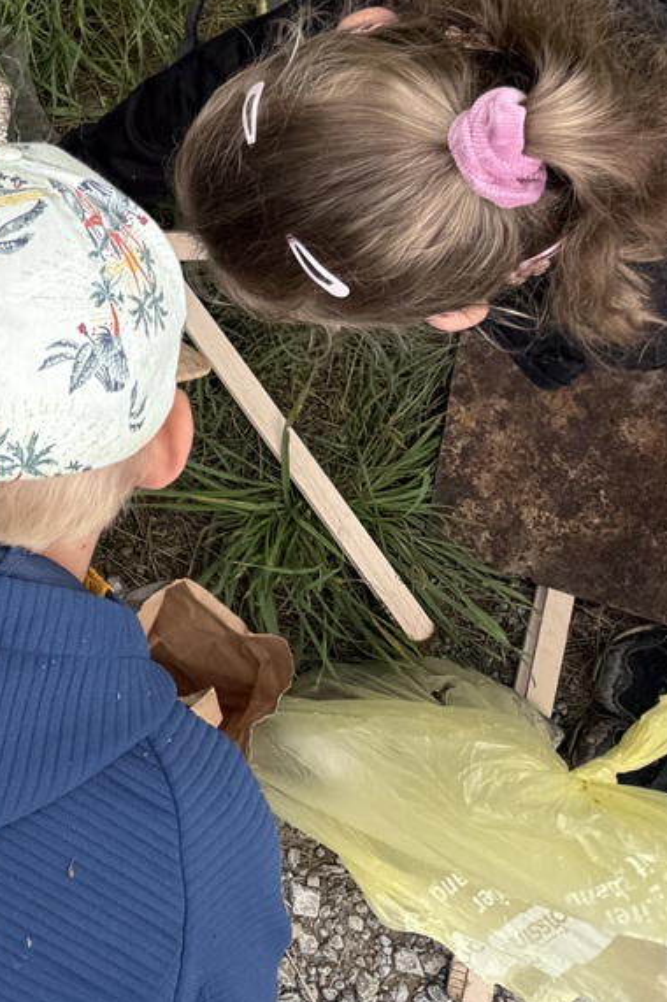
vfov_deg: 30.5
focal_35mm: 63
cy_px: 105
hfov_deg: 18.4
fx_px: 1753
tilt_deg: -80.9
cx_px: -416
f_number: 1.78
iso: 80
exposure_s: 1/660
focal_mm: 6.76
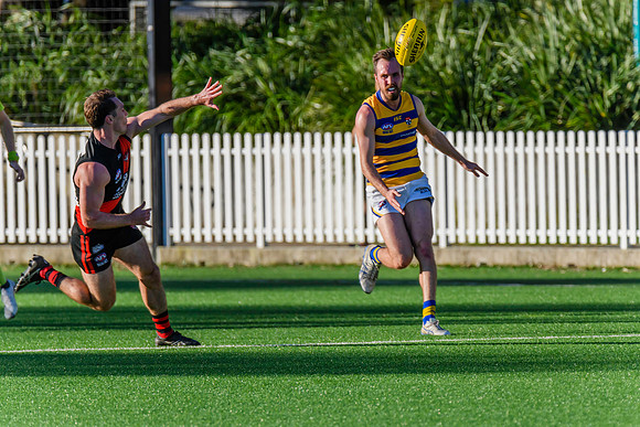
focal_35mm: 675
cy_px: 227
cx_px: 340
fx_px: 11998
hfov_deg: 3.1
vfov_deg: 2.0
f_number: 9
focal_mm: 600
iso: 800
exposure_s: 1/1600
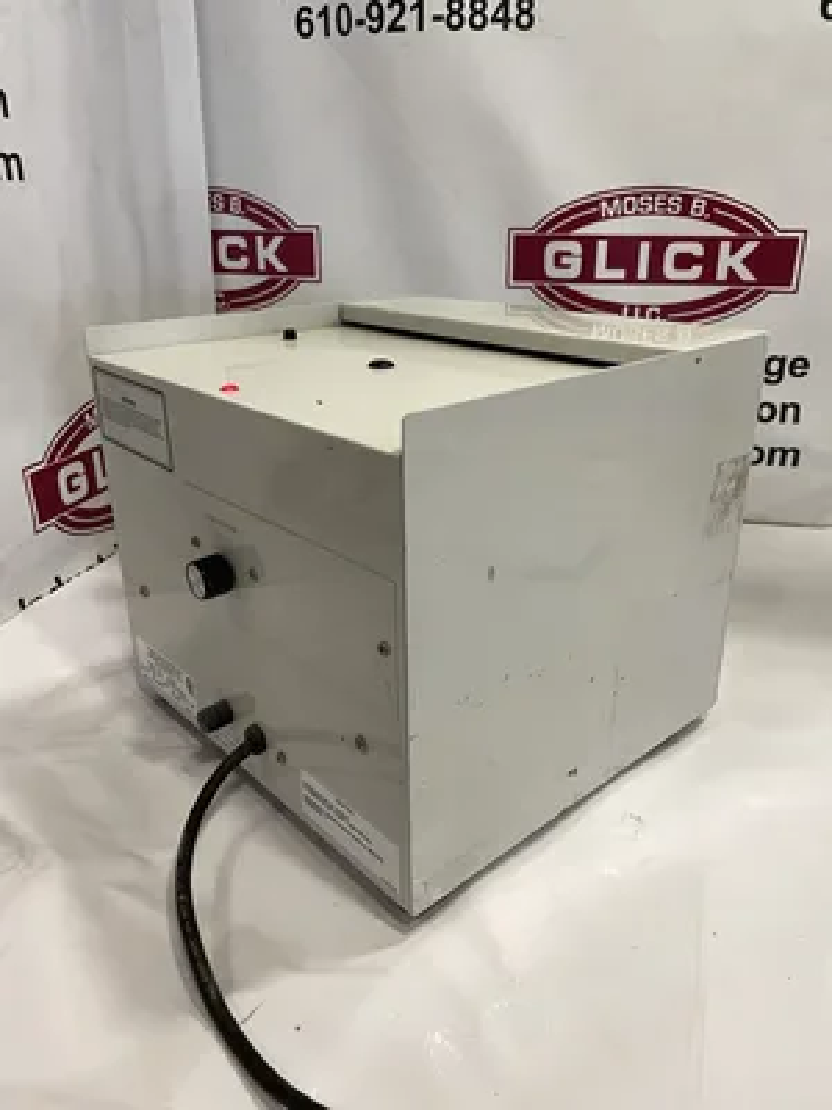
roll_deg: -0.1
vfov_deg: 67.3
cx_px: 416
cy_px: 555
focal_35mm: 26
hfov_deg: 53.1
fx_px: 833
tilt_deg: -23.6
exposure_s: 1/60
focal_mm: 4.2
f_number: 1.6
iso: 100
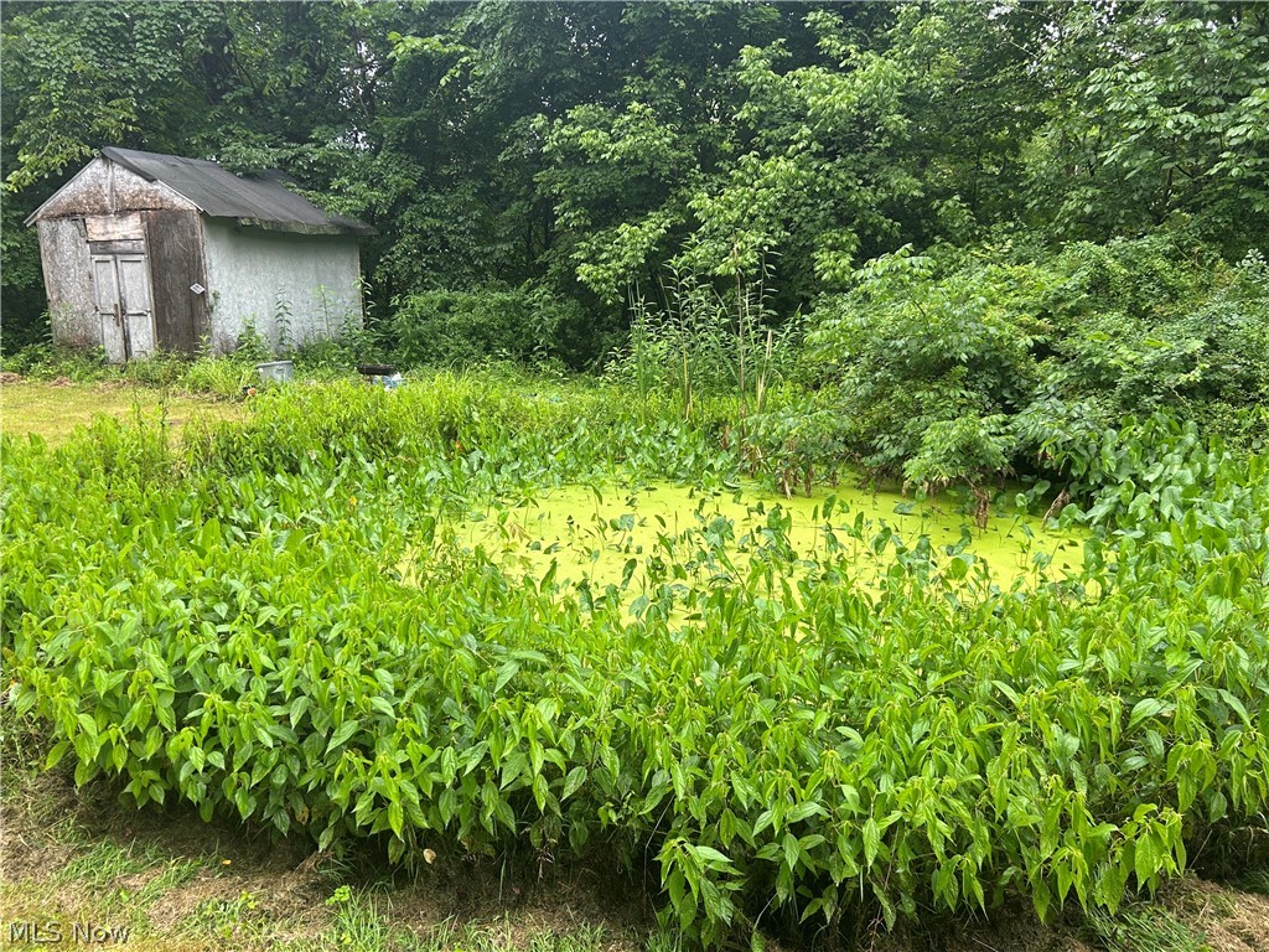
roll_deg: +0.0
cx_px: 634
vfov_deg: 53.1
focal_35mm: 26
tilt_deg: -13.6
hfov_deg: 67.3
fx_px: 953
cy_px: 476
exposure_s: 1/121
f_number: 1.5
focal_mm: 5.7
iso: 80
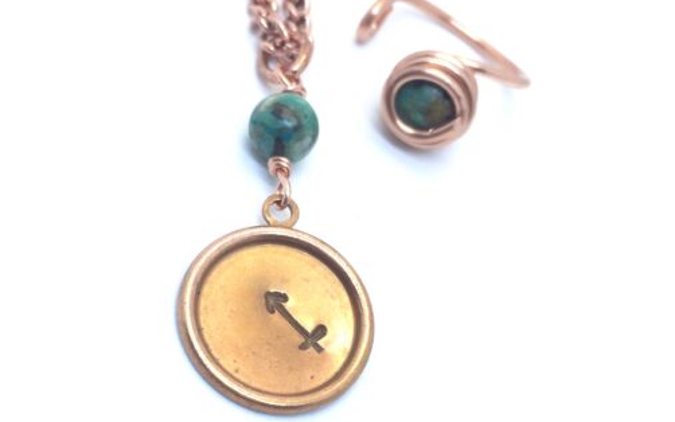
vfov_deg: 26.2
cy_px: 284
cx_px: 325
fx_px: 902
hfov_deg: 41.0
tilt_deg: -49.8
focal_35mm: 49
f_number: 2.2
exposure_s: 1/185
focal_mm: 4.15
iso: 32
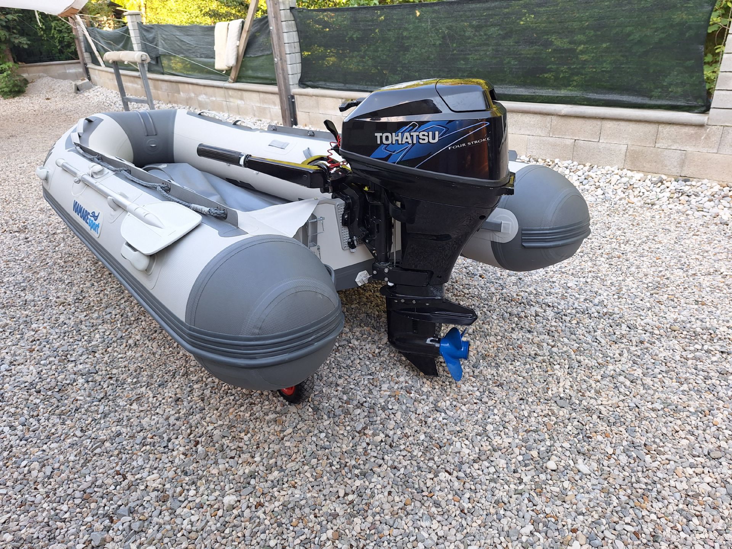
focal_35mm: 23
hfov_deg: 73.9
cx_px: 366
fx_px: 486
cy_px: 274
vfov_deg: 58.9
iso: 40
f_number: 1.8
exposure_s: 1/146
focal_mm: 5.54
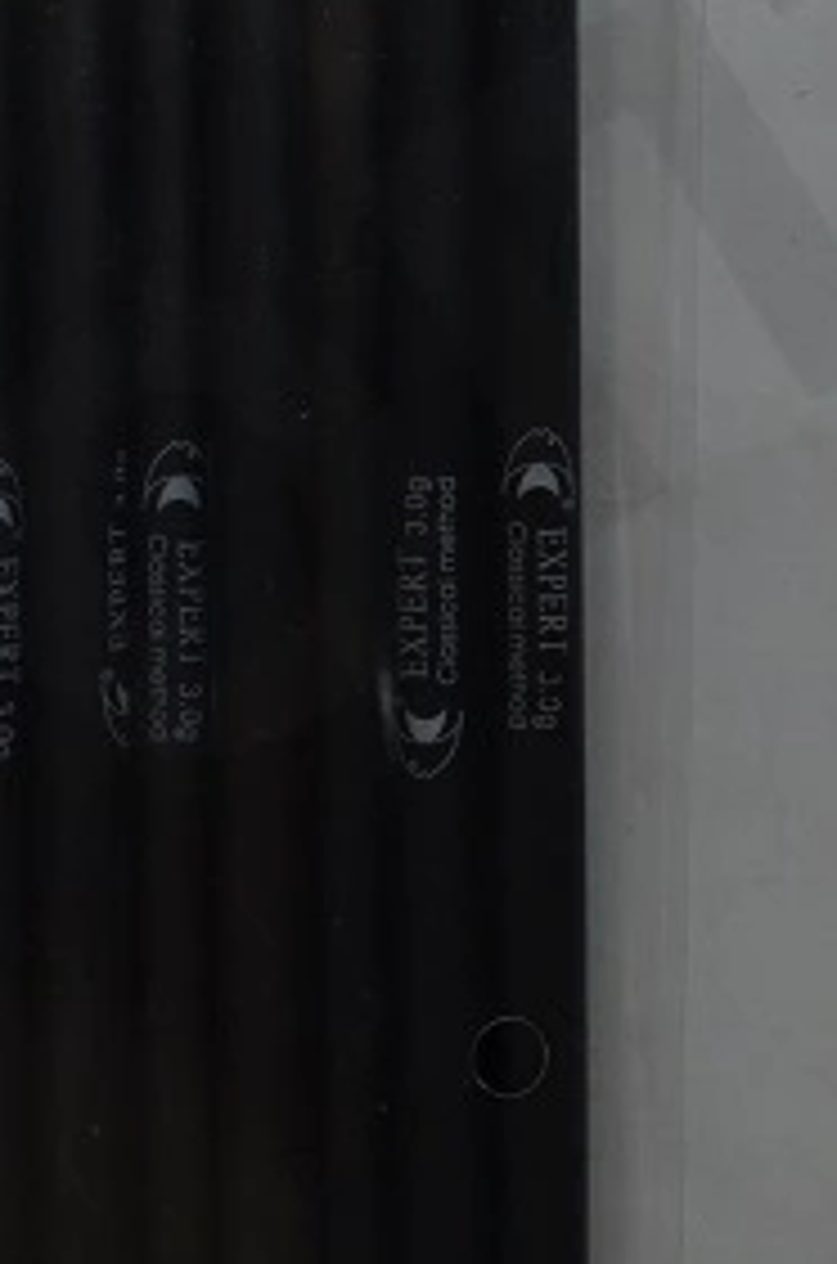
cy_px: 643
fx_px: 4801
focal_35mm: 137
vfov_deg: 15.0
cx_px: 144
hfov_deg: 9.9
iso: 560
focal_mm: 34
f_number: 5
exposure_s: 1/60
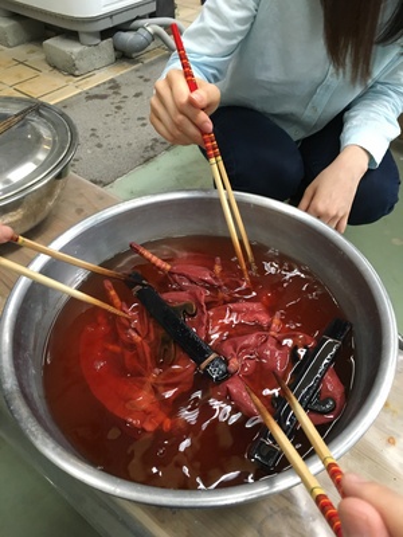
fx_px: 450
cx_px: 202
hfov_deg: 48.2
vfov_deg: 61.7
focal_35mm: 29
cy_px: 268
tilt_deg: -45.4
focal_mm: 4.15
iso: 160
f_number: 2.2
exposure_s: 1/30
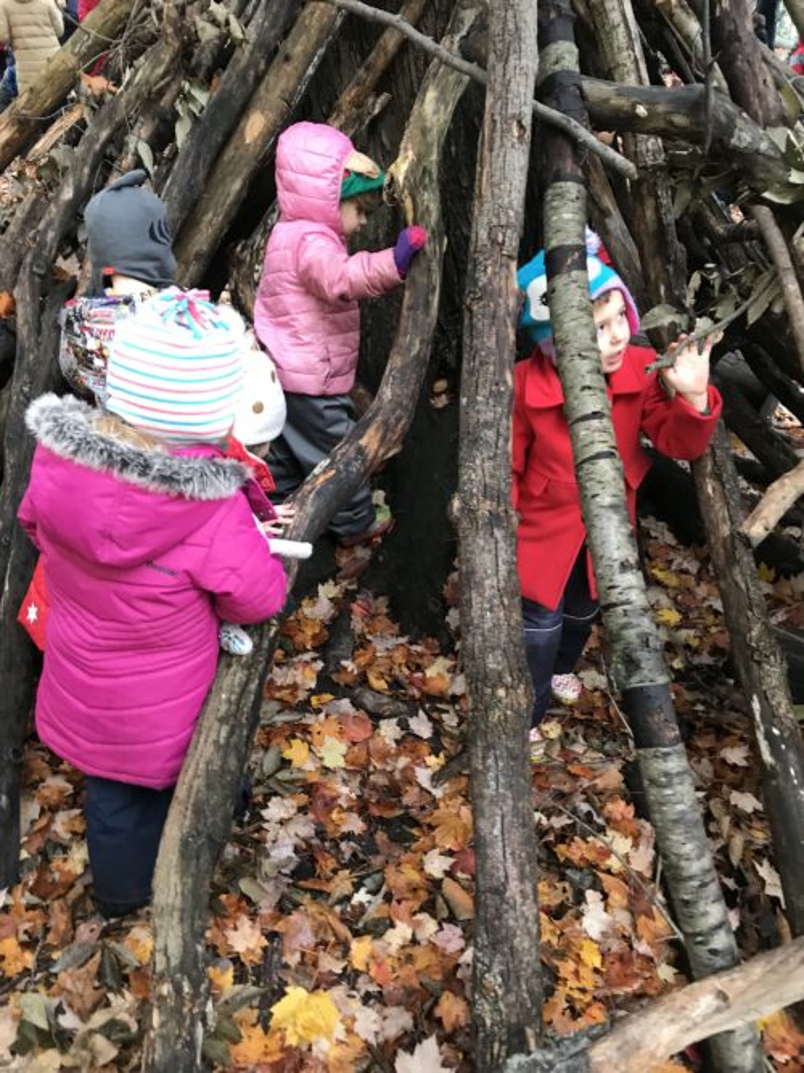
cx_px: 402
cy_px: 536
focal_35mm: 28
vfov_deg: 63.5
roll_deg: +2.5
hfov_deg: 49.7
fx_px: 867
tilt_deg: -33.2
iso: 40
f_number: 1.8
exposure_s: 1/30
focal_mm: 3.99
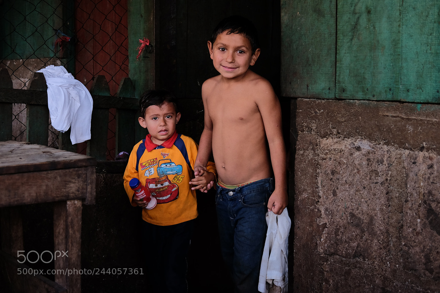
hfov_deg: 37.5
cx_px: 220
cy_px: 146
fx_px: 648
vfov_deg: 25.5
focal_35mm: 53
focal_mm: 35
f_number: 4
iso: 800
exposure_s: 1/250
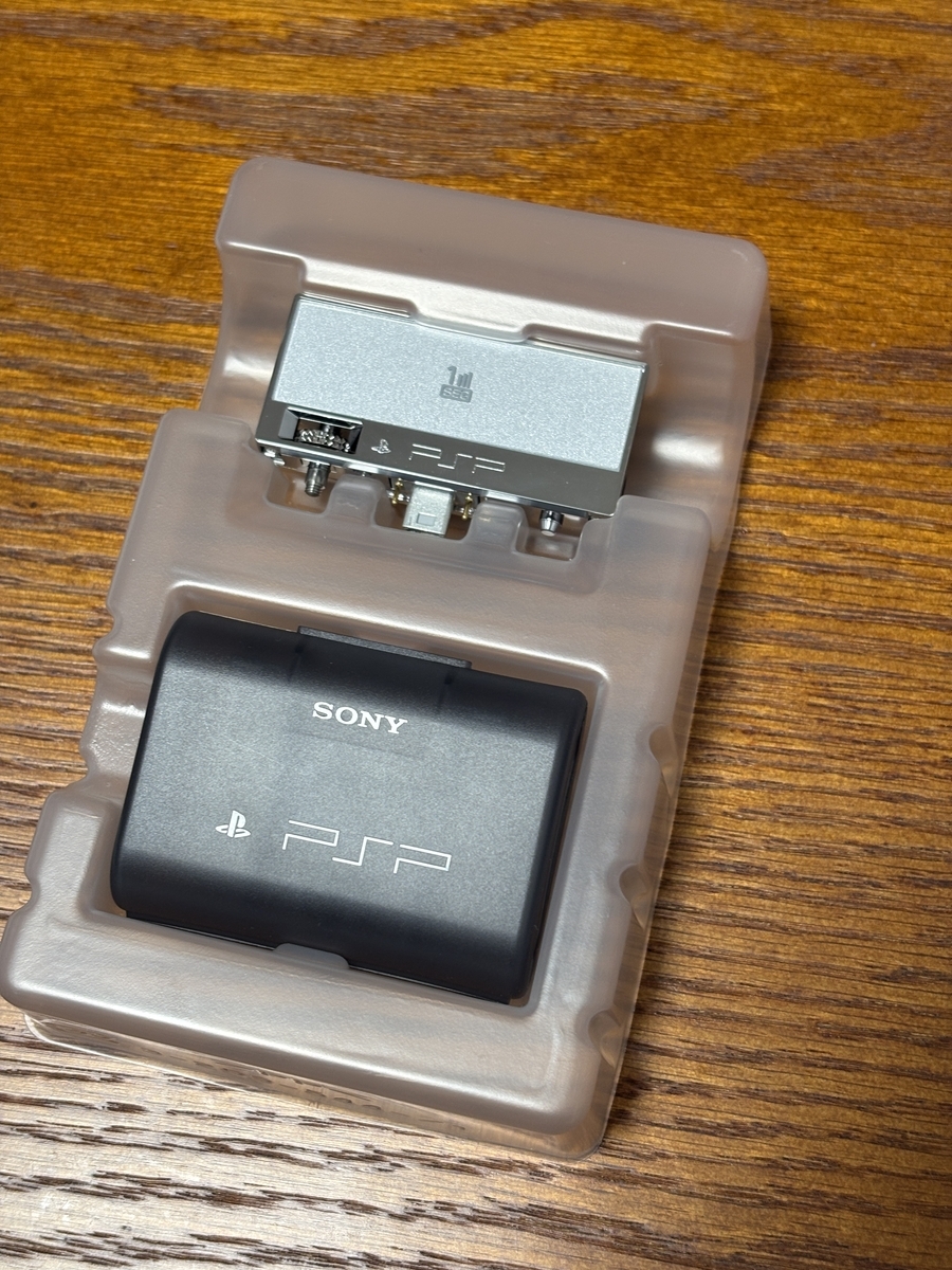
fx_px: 1907
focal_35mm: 52
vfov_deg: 36.8
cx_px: 476
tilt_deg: -71.2
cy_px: 635
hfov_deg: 28.0
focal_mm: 5.96
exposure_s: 1/50
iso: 50
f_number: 1.6
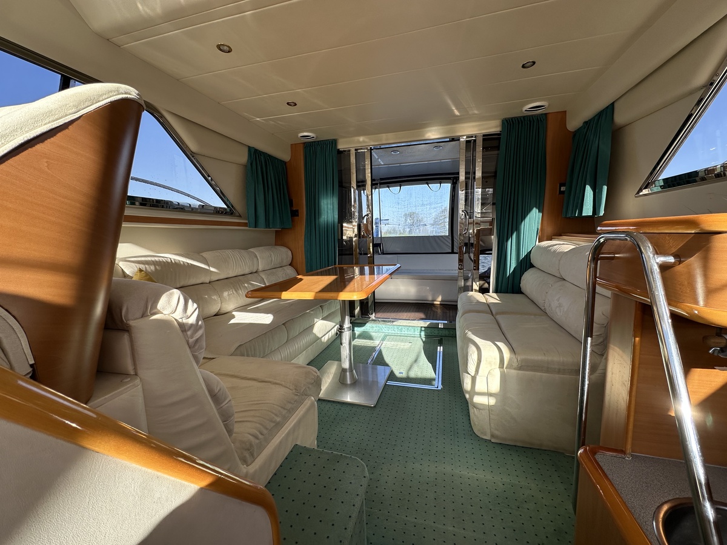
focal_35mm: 14
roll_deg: +0.8
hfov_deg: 102.1
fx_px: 294
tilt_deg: -7.1
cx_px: 364
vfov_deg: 85.7
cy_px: 272
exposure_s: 1/428
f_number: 2.2
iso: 40
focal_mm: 2.22
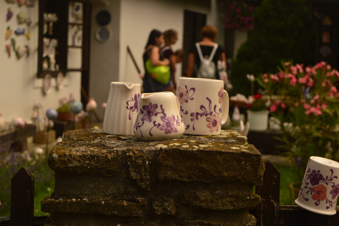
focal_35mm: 82
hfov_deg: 24.6
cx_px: 170
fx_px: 776
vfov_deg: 16.5
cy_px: 113
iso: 100
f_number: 5.6
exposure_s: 1/640
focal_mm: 55
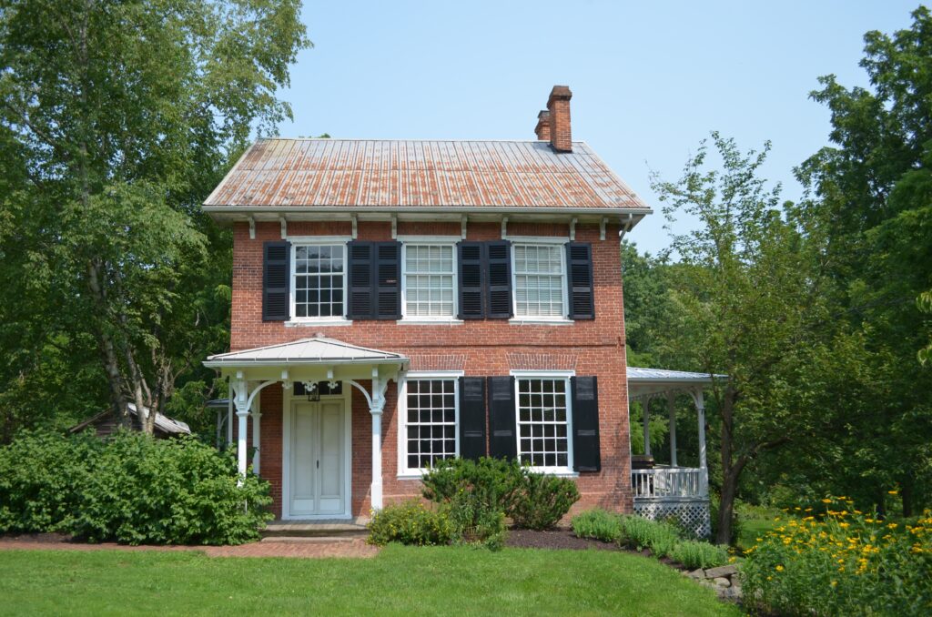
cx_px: 466
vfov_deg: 43.4
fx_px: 775
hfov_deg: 62.0
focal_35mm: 30
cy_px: 308
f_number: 3.8
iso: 200
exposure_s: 1/1250
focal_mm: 20
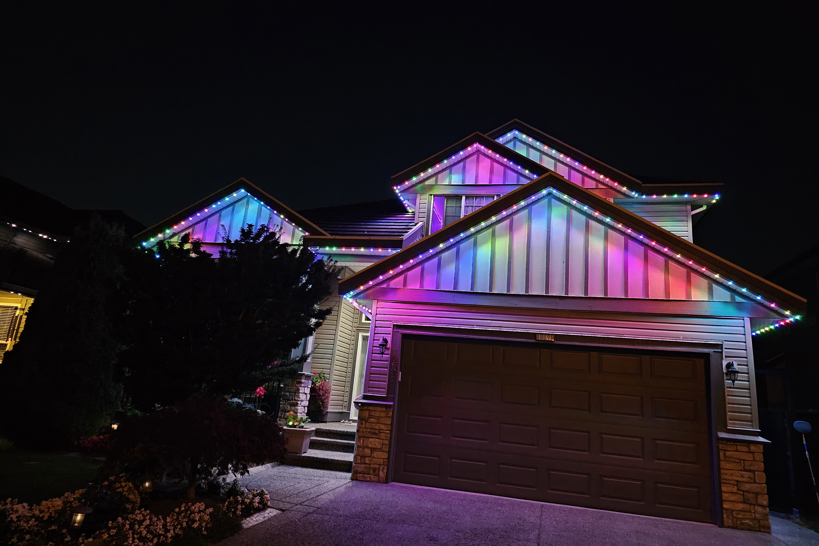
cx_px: 409
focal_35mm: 24
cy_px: 256
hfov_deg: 73.7
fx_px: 546
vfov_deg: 53.1
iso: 1600
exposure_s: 1/24
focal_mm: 6.3
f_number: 1.7
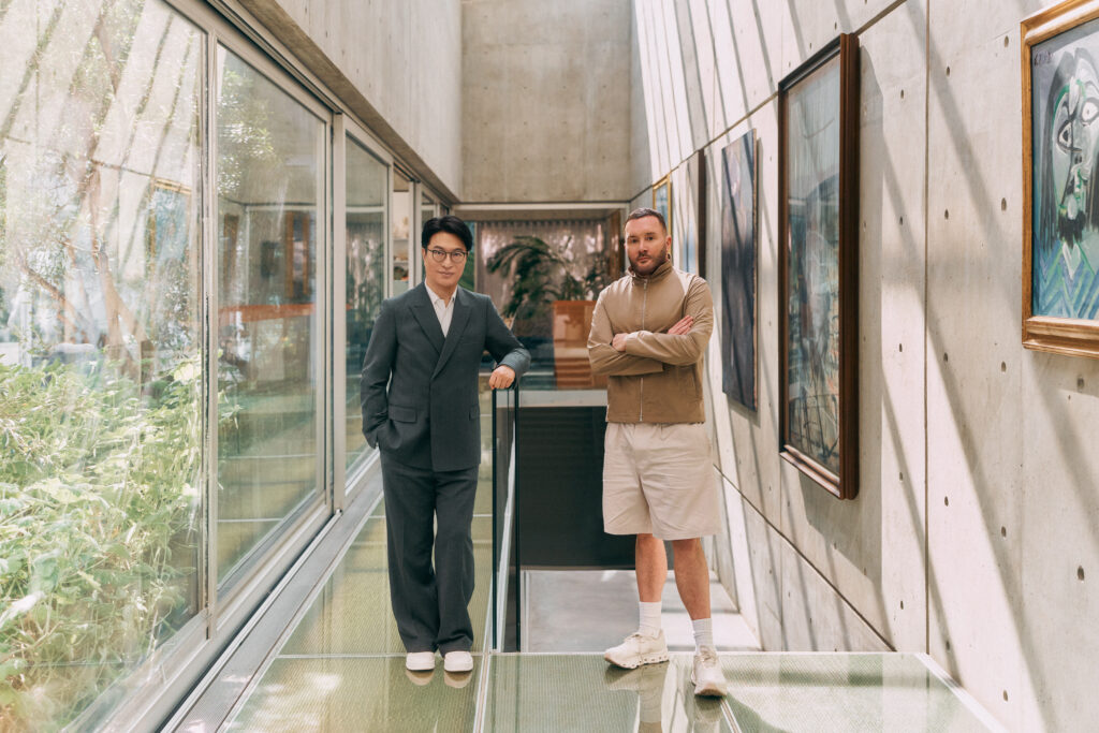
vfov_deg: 33.4
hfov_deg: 48.5
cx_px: 550
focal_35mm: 40
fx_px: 1221
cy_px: 366
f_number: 2.8
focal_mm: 40
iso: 1600
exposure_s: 1/1000
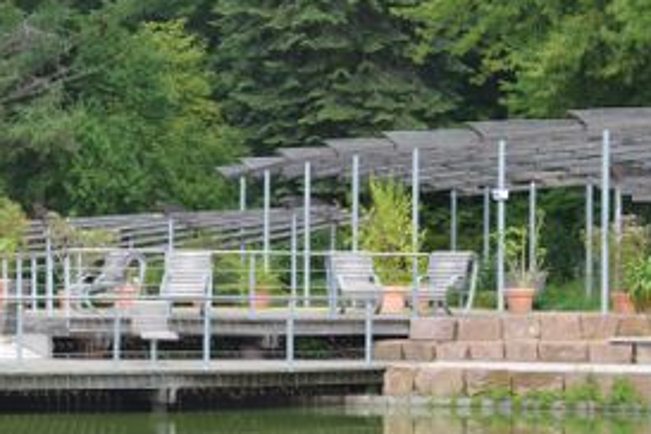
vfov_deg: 9.5
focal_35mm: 145
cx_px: 60
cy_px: 262
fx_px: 2622
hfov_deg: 14.0
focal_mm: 44
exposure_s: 1/200
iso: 200
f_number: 7.1
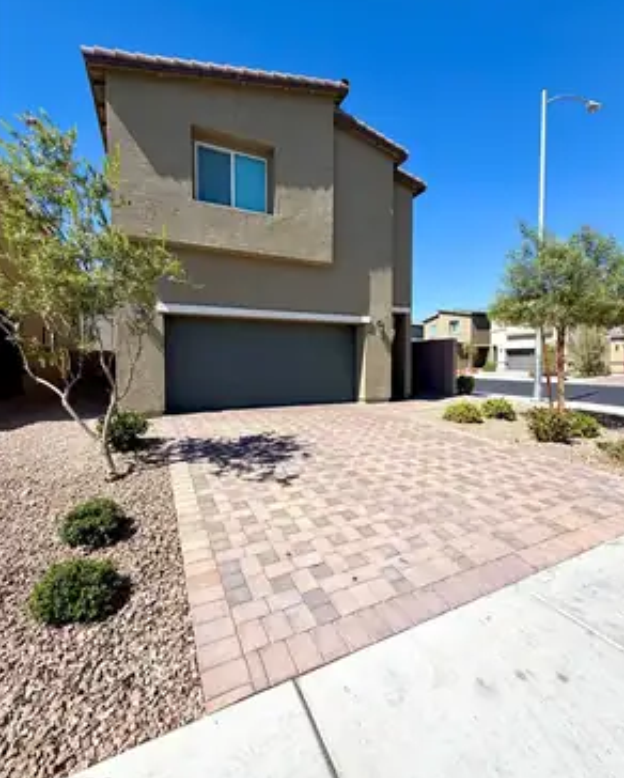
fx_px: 346
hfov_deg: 84.1
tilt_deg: -2.5
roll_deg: +0.6
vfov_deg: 96.7
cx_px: 312
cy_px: 378
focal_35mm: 15
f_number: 2.2
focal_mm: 2.22
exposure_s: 1/985
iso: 20
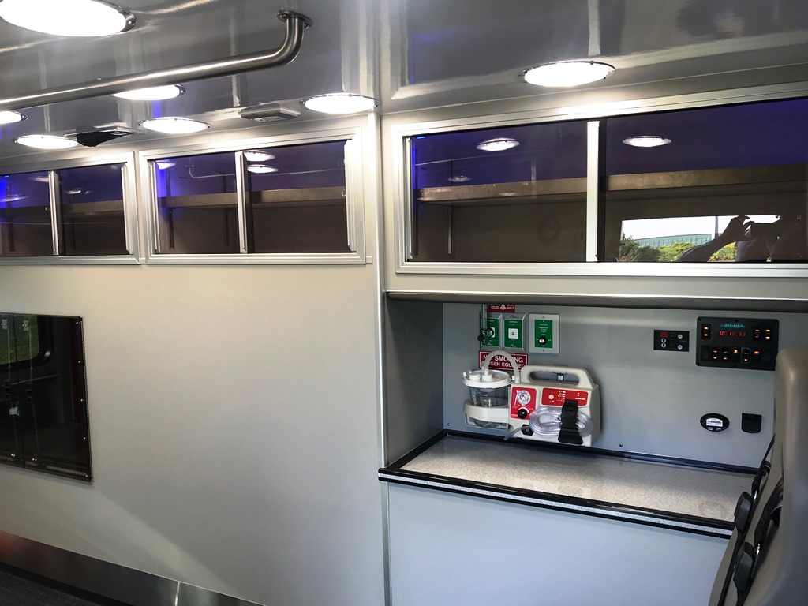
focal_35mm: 28
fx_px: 654
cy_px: 303
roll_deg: +2.2
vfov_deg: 49.7
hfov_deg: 63.4
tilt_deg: -6.9
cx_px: 404
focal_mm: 3.99
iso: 25
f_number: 1.8
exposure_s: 1/90
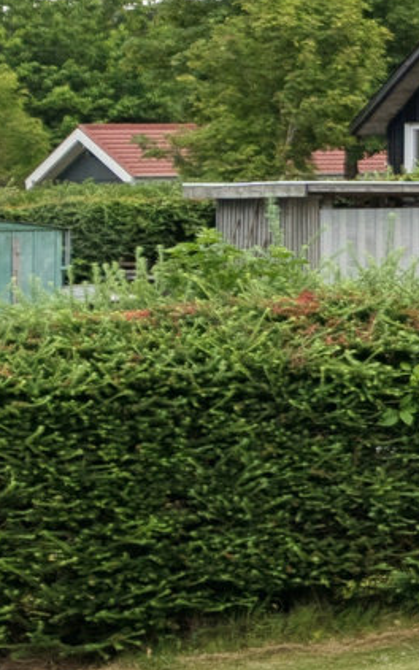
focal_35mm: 210
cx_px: 2336
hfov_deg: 4.8
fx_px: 3834
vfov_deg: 9.9
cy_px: 54
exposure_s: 1/800
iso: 125
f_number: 4
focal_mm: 29
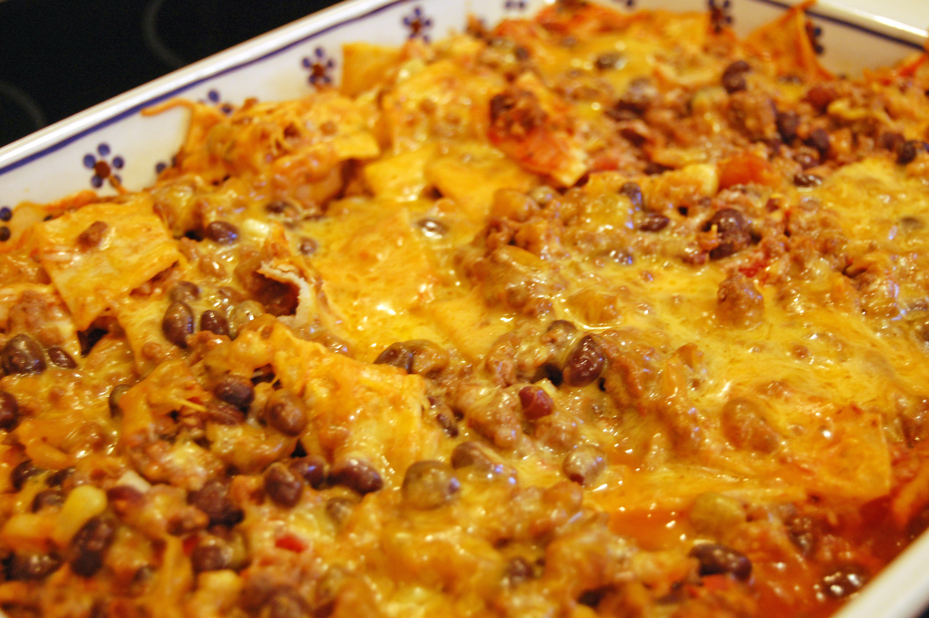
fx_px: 1470
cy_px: 309
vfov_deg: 23.7
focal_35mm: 57
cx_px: 464
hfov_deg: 35.1
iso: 800
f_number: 4.8
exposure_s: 1/20
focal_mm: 38
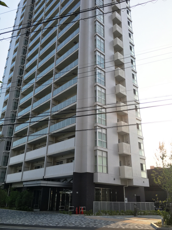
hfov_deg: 48.2
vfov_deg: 61.7
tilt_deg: +23.3
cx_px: 86
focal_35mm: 29
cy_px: 115
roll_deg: -1.0
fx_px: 192
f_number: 2.2
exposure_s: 1/674
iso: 25
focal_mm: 4.15
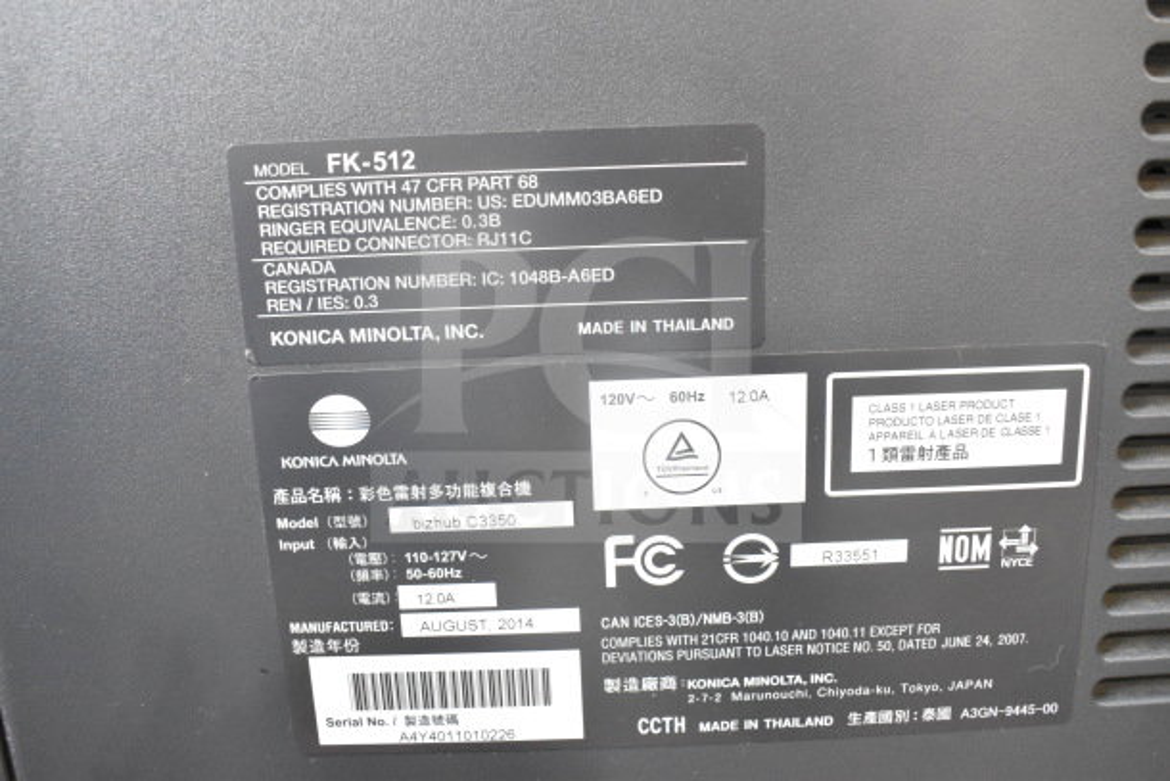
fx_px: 1024
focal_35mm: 32
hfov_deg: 59.5
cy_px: 390
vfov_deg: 41.7
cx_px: 585
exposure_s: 1/160
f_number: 6.3
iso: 6400
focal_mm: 21
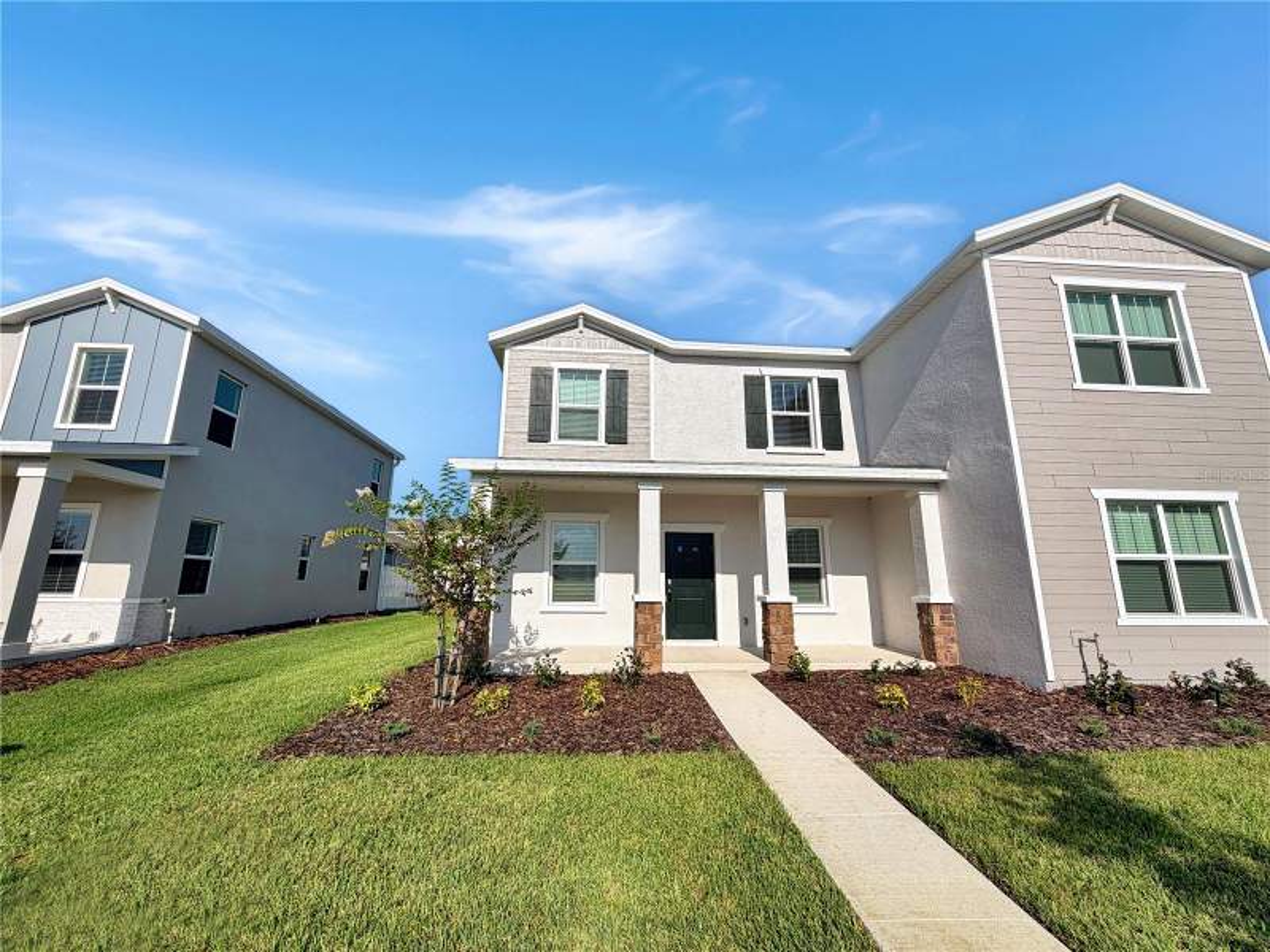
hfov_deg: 102.1
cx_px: 635
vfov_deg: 85.7
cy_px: 476
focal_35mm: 14
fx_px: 514
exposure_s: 1/1500
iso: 20
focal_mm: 2.22
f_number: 2.2
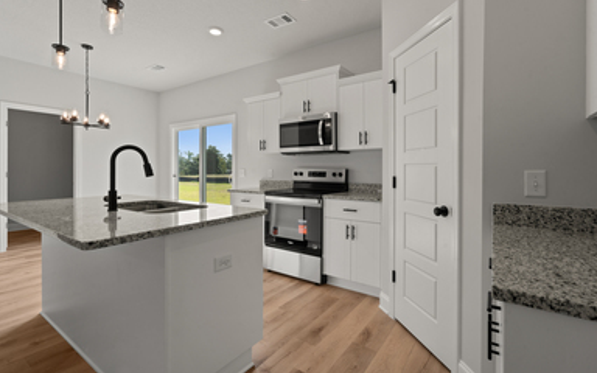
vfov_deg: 67.9
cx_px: 298
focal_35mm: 17
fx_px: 277
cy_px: 173
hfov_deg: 94.4
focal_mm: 16
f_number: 10
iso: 250
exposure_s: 1/13
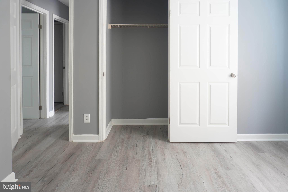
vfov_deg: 53.1
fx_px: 192
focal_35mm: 24
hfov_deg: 73.7
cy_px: 96
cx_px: 144
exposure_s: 1
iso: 100
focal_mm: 16
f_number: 7.1
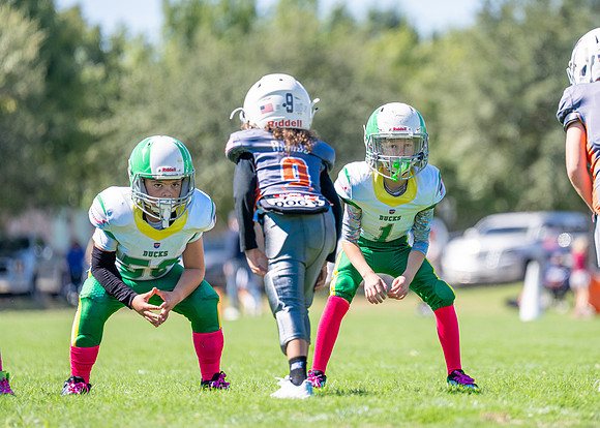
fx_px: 4759
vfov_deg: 5.2
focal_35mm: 279
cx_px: 418
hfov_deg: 7.2
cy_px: 192
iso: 160
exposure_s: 1/2000
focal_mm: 200
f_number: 2.8
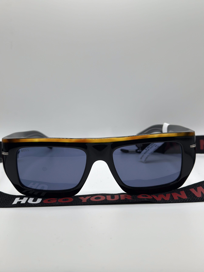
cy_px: 136
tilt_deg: -18.0
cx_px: 102
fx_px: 377
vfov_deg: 39.7
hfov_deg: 30.3
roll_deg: +1.1
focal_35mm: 48
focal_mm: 6.86
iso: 80
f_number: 1.78
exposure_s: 1/571
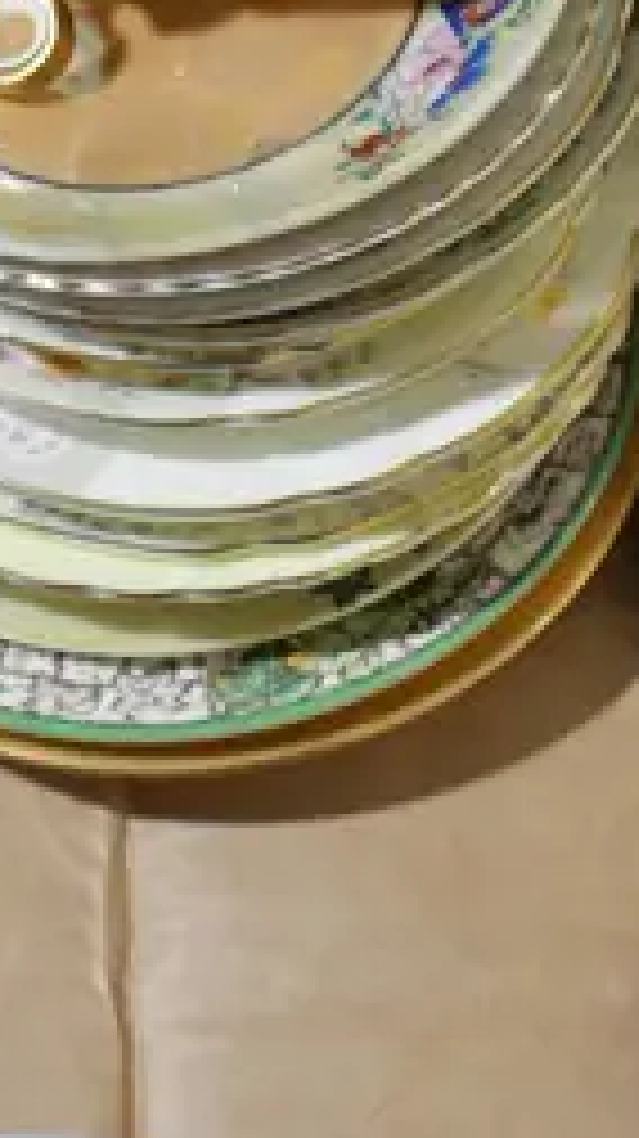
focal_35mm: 141
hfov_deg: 8.4
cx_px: -387
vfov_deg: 15.1
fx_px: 4254
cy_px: 940
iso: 400
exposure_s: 1/60
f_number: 3.6
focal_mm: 16
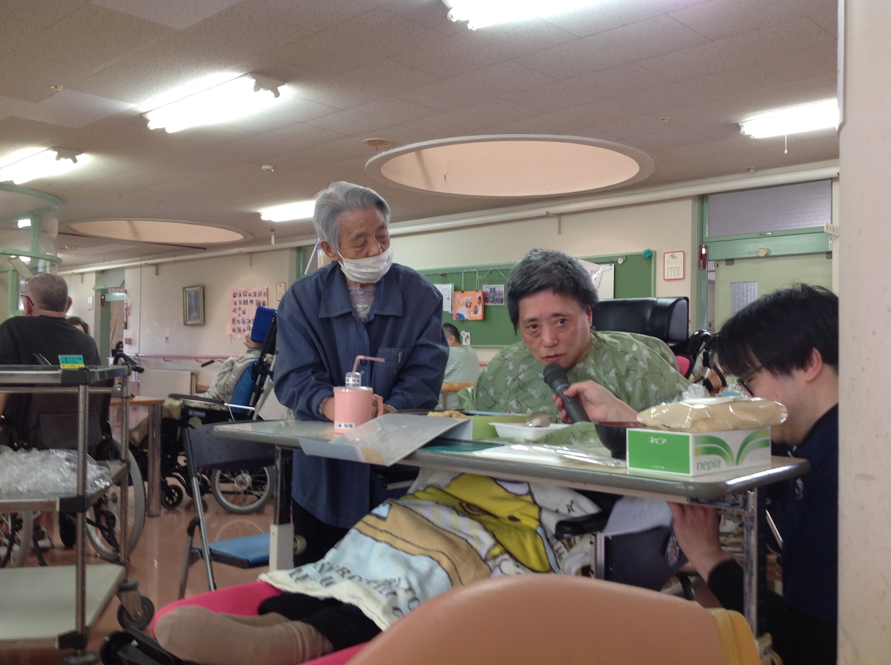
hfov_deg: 52.7
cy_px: 332
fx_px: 899
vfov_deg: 40.6
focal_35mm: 35
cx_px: 446
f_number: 2.4
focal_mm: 4.28
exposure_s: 1/20
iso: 50
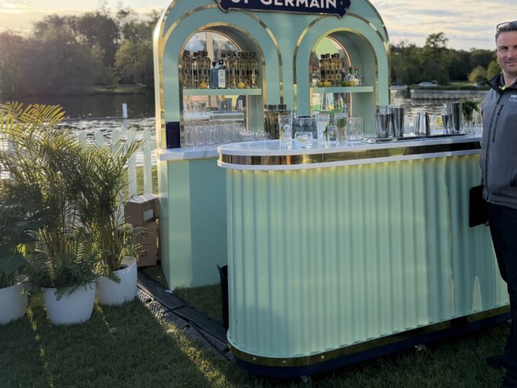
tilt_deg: -3.6
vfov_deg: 38.9
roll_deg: +0.7
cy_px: 109
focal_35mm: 36
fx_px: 538
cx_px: 366
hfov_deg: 49.9
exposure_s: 1/2445
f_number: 1.78
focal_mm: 6.76
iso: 100
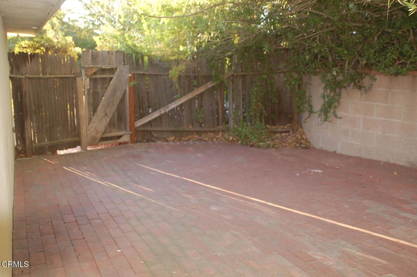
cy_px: 138
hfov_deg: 51.3
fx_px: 434
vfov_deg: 35.4
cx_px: 208
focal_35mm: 38
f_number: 4
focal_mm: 25
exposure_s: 1/60
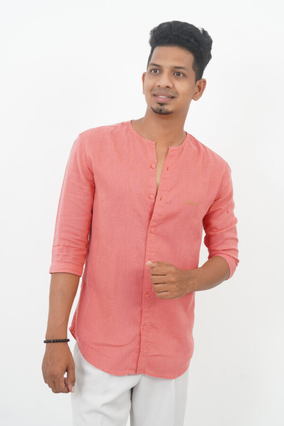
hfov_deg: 25.8
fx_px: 621
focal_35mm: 52
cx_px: 142
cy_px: 213
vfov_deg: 37.9
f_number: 8
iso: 200
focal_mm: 35
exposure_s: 1/100
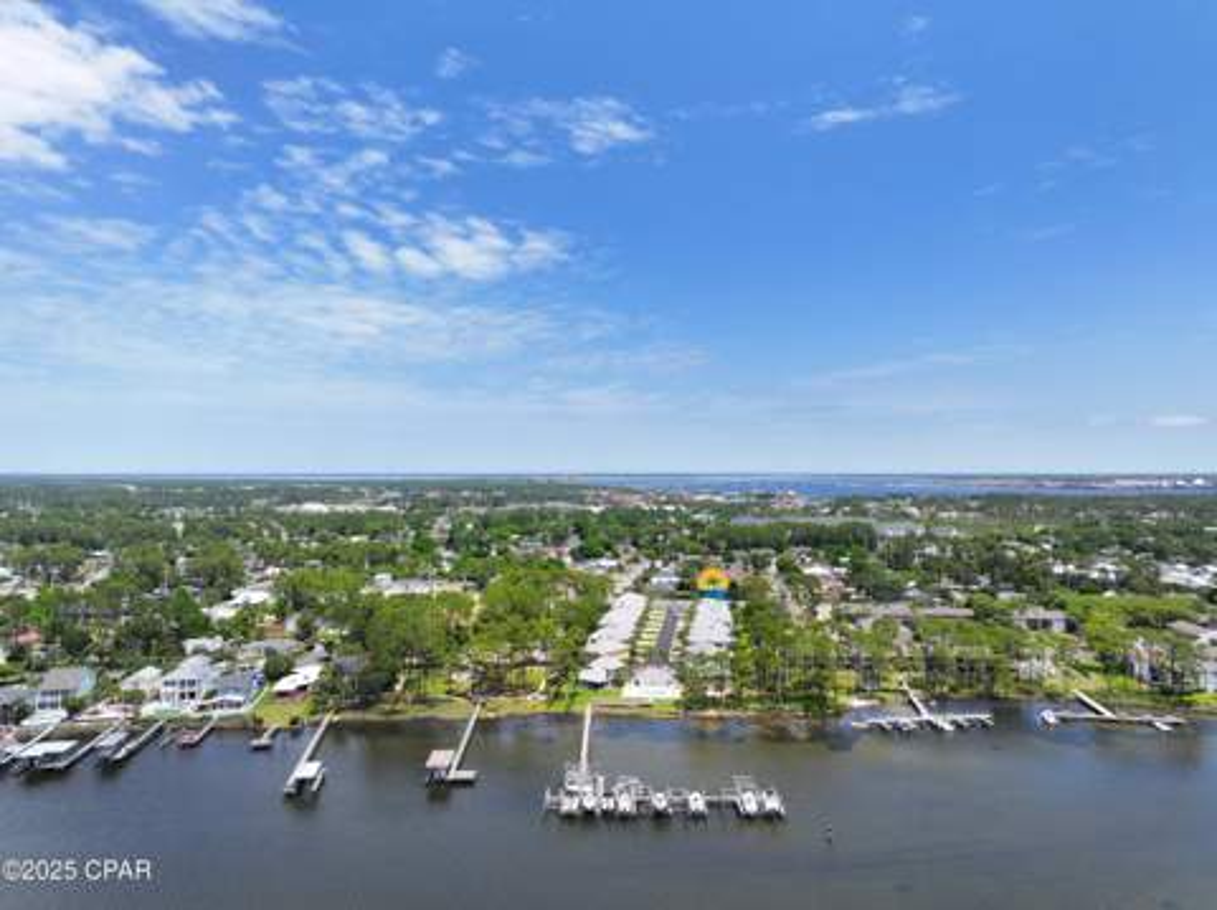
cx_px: 608
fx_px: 843
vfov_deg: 56.7
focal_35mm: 24
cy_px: 455
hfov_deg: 71.7
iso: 100
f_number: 2.8
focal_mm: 12.29
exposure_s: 1/1600
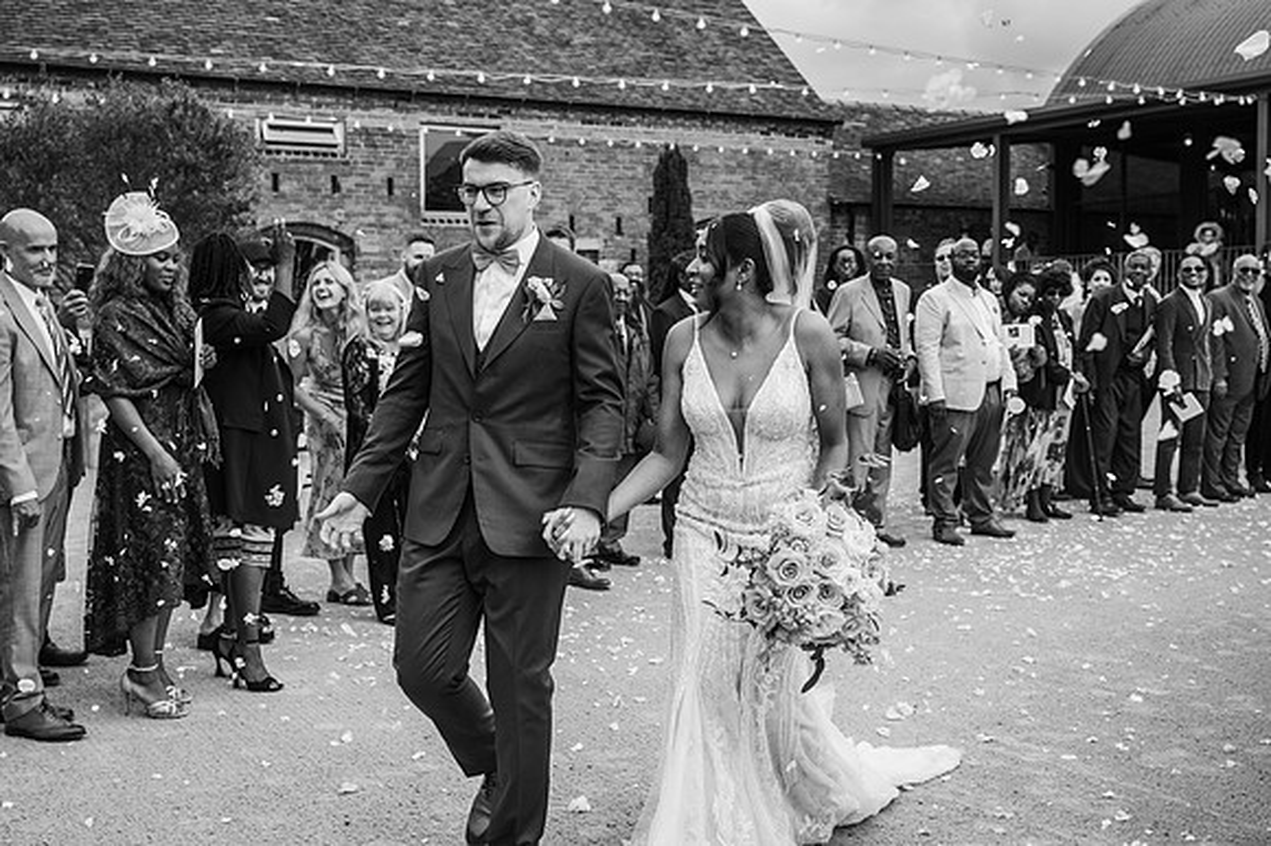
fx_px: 1482
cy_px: 423
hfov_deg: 46.4
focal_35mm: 42
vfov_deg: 31.9
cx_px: 636
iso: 280
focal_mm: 42
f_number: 5
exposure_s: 1/1000
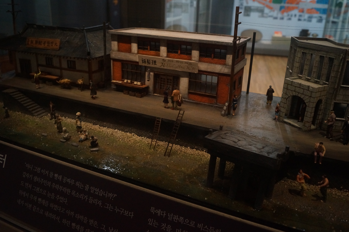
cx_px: 174
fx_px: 291
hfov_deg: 62.0
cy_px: 116
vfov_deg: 43.5
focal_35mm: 30
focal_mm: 20
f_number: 4
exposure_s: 1/60
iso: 2000
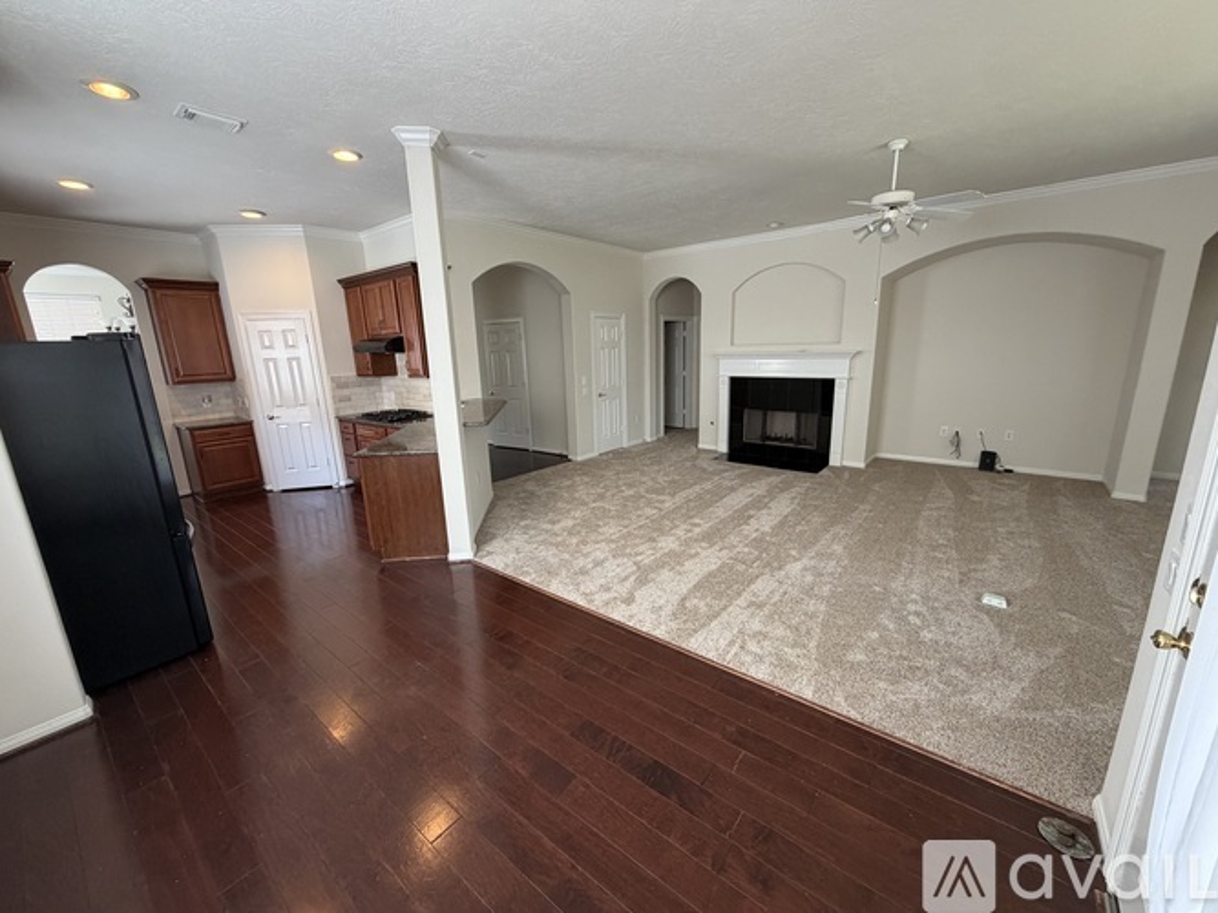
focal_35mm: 14
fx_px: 493
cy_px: 456
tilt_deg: -13.3
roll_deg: +2.3
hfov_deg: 102.1
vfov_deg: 85.7
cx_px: 609
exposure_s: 1/120
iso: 320
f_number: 2.2
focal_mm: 2.22
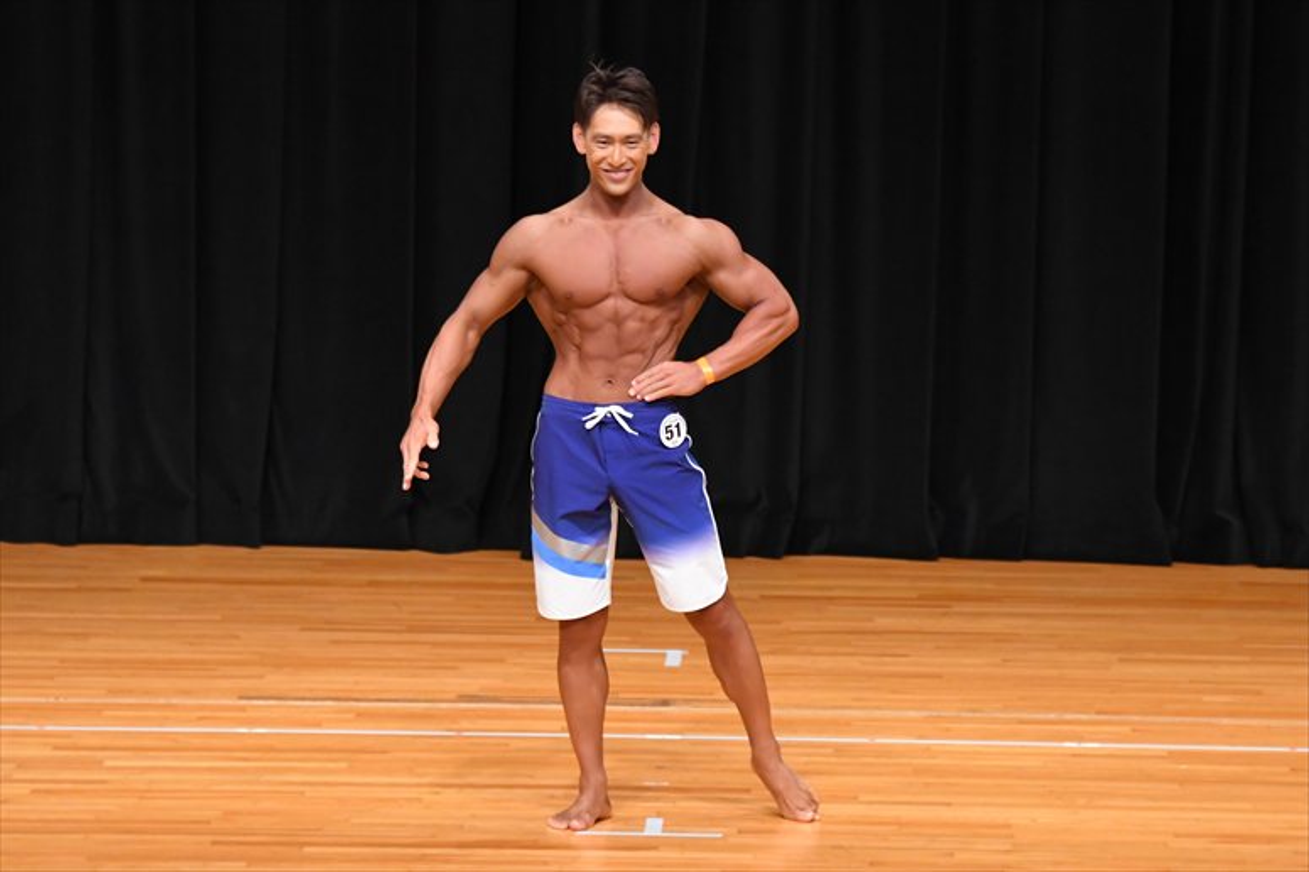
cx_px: 654
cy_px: 436
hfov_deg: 7.6
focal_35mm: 270
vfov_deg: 5.1
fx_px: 9813
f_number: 5.6
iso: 4000
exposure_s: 1/400
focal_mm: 180
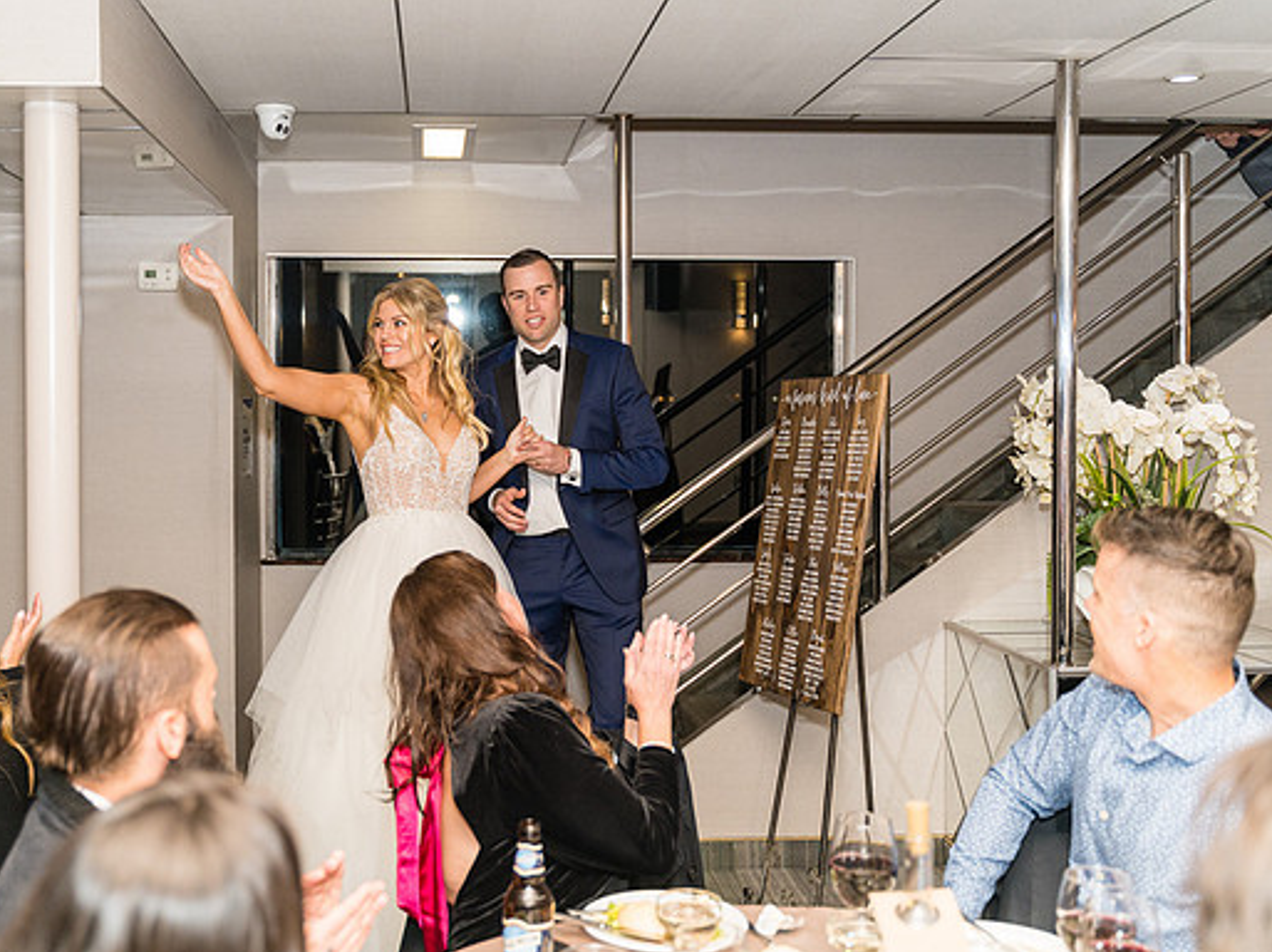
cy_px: 418
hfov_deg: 45.6
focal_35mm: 41
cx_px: 520
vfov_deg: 35.1
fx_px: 1506
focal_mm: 33
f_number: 2.8
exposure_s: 1/250
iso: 1000
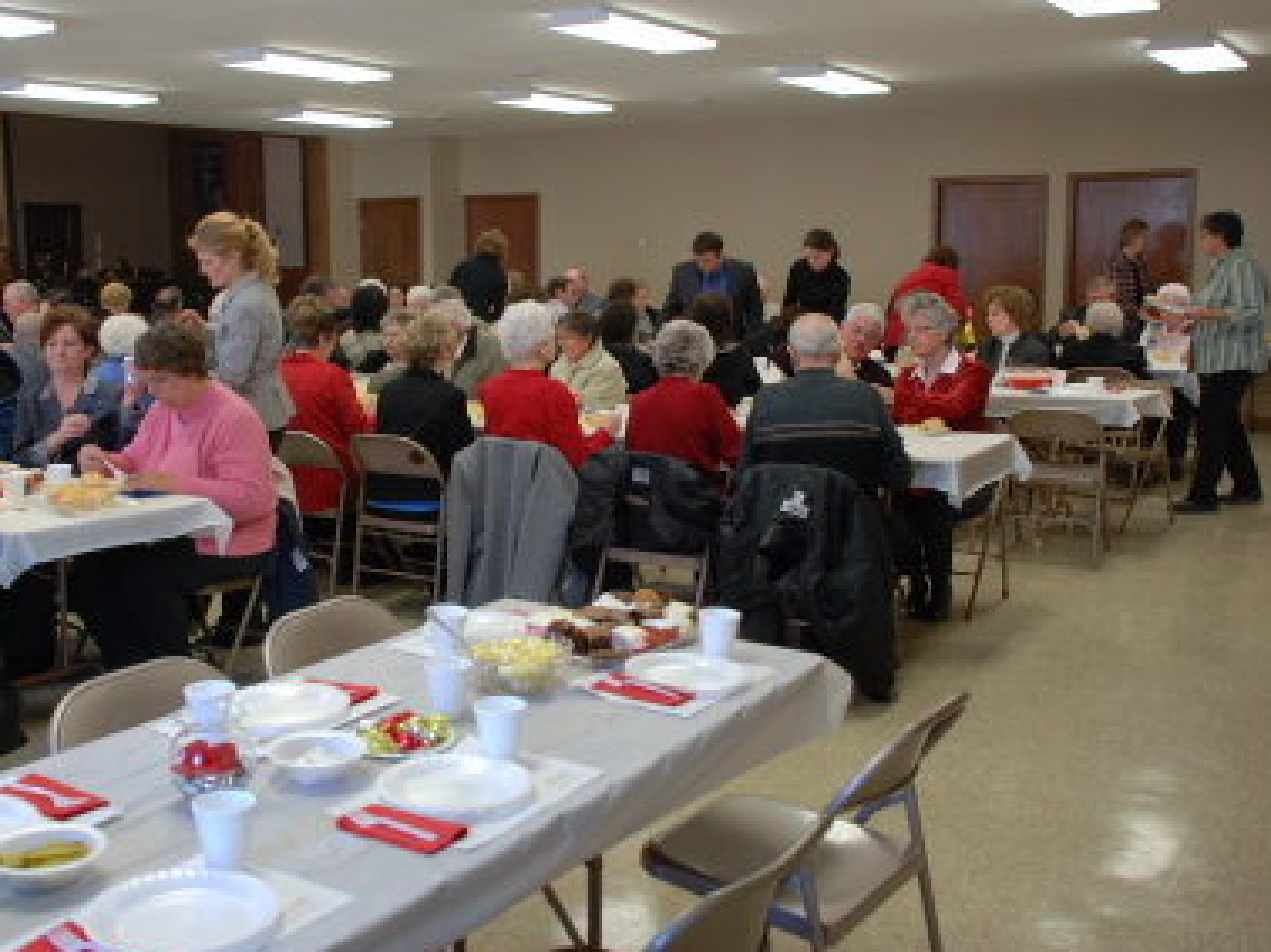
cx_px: 511
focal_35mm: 37
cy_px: 431
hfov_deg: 49.9
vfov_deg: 38.6
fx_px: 1358
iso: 200
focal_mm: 20
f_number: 3.8
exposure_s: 1/40
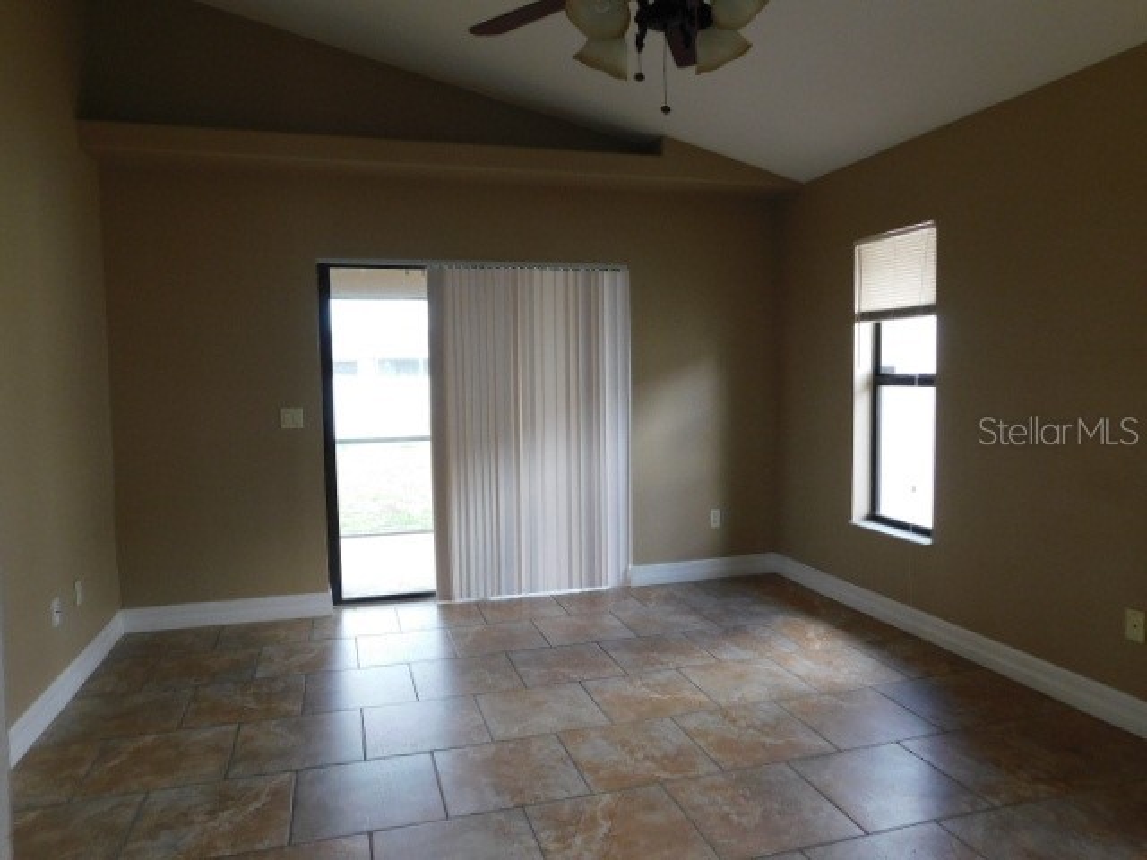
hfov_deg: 71.6
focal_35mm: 24
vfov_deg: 56.8
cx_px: 574
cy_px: 430
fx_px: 795
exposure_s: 1/30
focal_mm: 4.1
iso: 160
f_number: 3
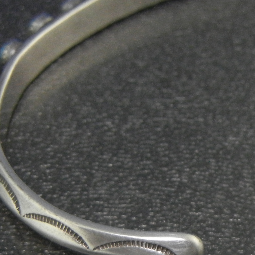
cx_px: 238
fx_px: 1200
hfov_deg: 12.0
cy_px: 125
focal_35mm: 144
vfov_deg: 12.1
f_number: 8.2
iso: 800
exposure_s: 1/30
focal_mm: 12.2
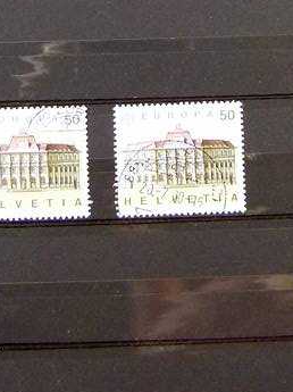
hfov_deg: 14.2
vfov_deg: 18.0
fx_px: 1176
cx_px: 177
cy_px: -82
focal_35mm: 104
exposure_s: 1/60
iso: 250
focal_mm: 6.3
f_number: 3.1
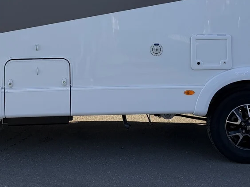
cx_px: 114
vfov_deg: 21.0
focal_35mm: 68
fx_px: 491
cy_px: 9
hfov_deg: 28.5
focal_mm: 6.76
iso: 80
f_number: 1.78
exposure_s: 1/2232
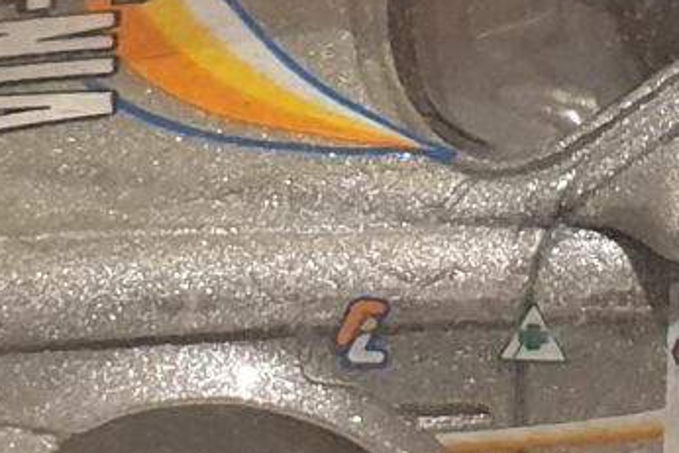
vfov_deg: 6.7
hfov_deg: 10.3
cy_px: -335
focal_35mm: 200
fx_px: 3774
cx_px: 524
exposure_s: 1/50
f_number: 2.4
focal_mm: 4.3
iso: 320
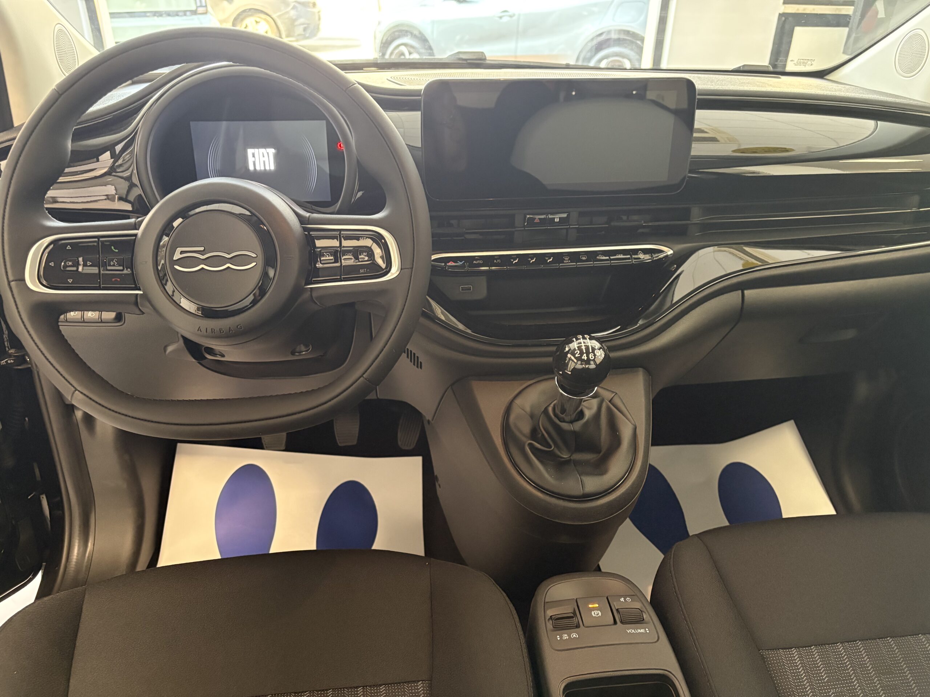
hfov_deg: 67.3
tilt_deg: -29.0
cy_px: 348
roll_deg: -0.1
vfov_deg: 53.1
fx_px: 699
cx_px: 465
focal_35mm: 26
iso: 640
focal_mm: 5.96
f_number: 1.6
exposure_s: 1/38
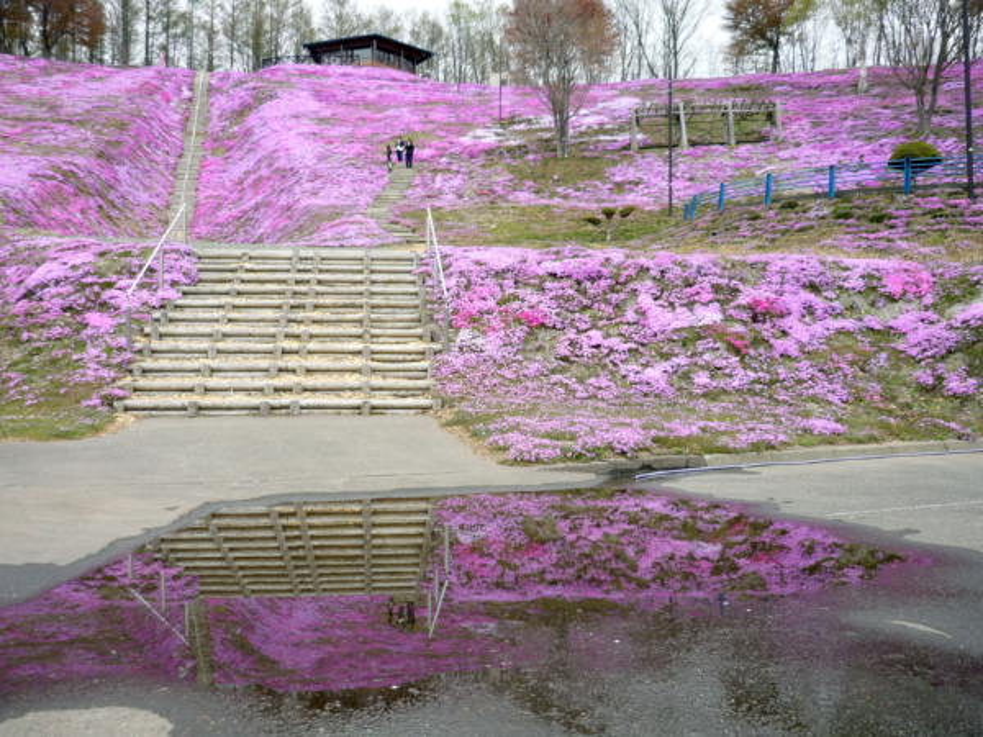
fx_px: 937
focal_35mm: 33
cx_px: 492
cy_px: 368
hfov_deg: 55.4
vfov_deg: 42.9
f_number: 2.8
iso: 100
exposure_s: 1/320
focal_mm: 5.5
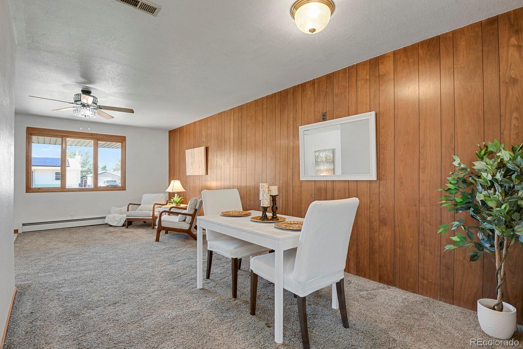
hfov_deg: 93.3
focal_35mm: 17
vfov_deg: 70.4
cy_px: 174
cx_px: 262
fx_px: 247
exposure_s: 5
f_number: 8
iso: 250
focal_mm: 17
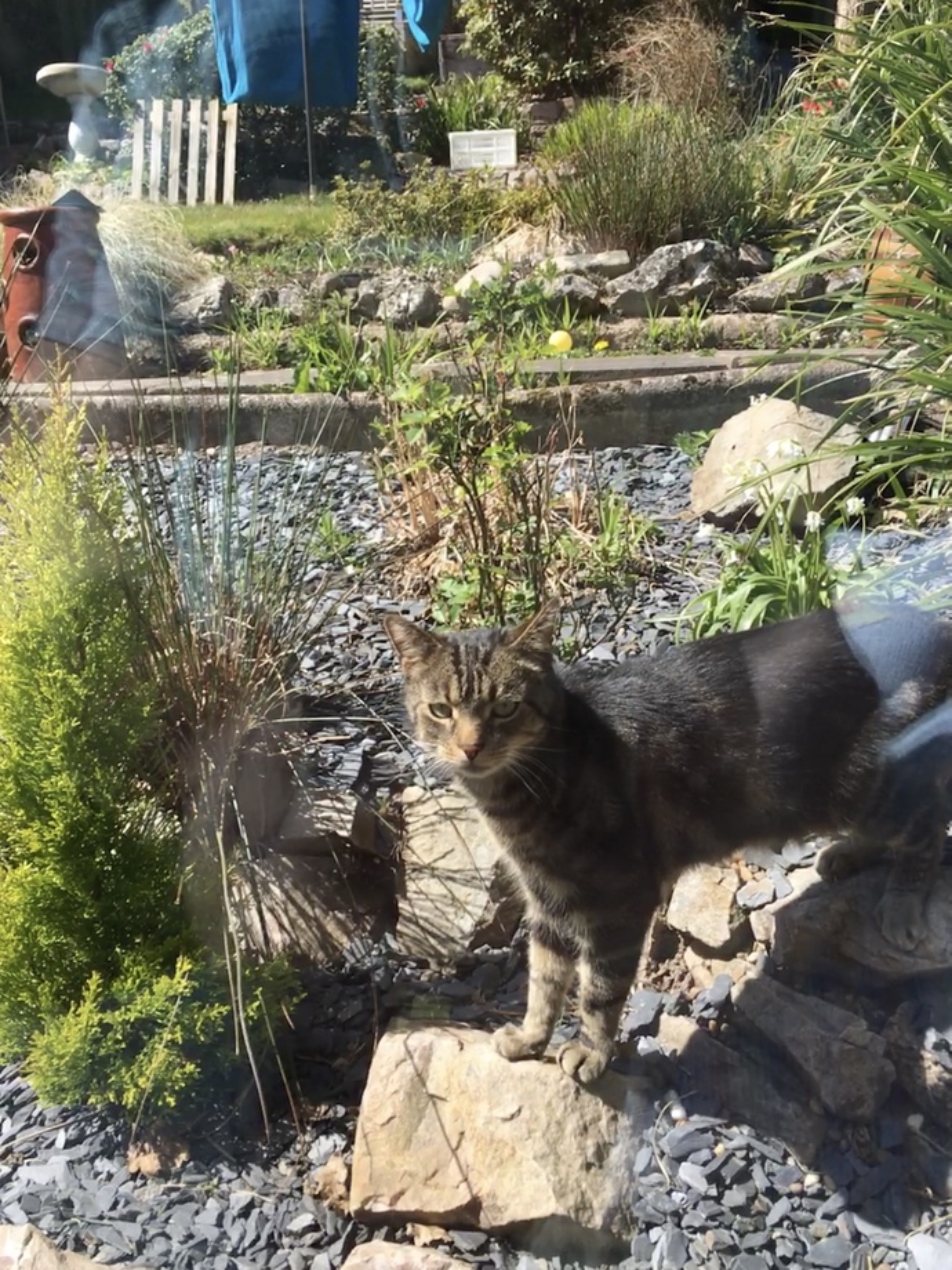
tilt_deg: -15.3
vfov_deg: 61.7
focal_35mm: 29
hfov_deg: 48.2
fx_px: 1063
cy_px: 635
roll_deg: +2.0
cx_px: 476
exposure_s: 1/818
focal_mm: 4.15
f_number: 2.2
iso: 25
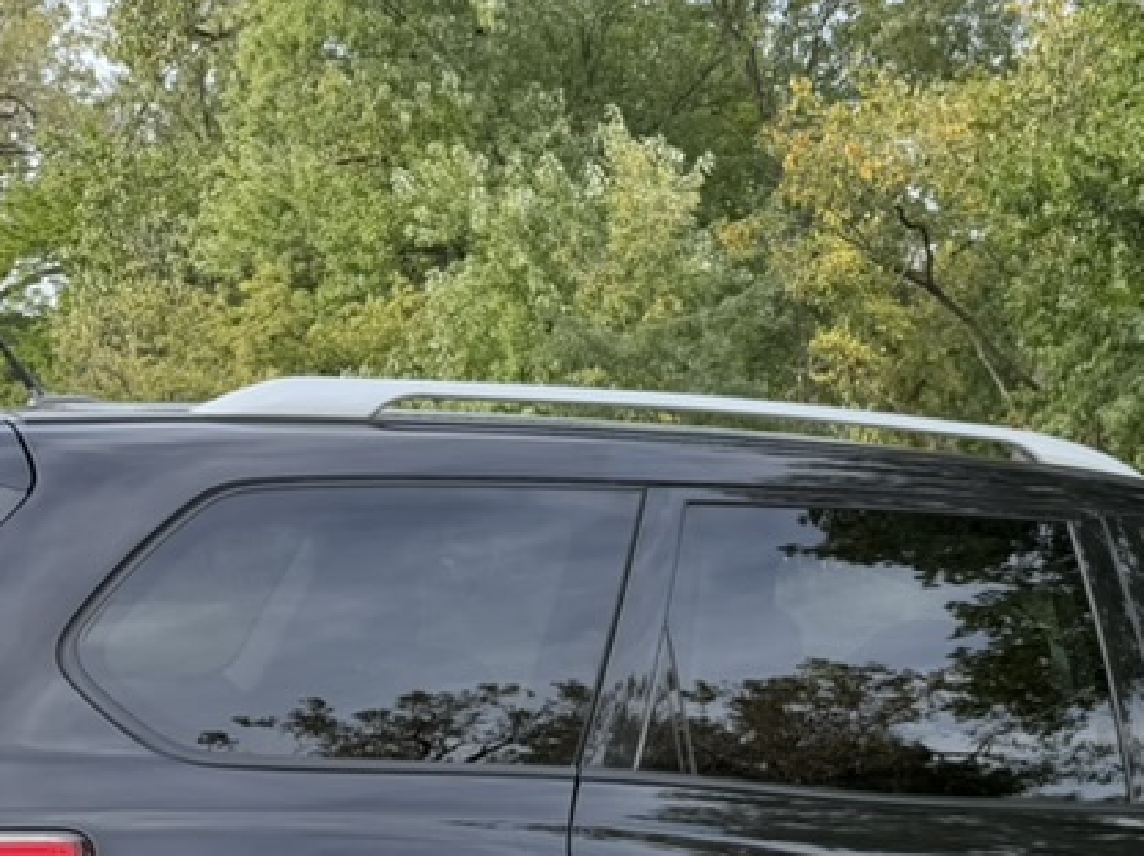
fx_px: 1948
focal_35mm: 59
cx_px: 834
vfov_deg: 23.4
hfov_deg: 32.2
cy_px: 927
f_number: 1.78
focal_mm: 6.76
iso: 80
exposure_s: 1/504
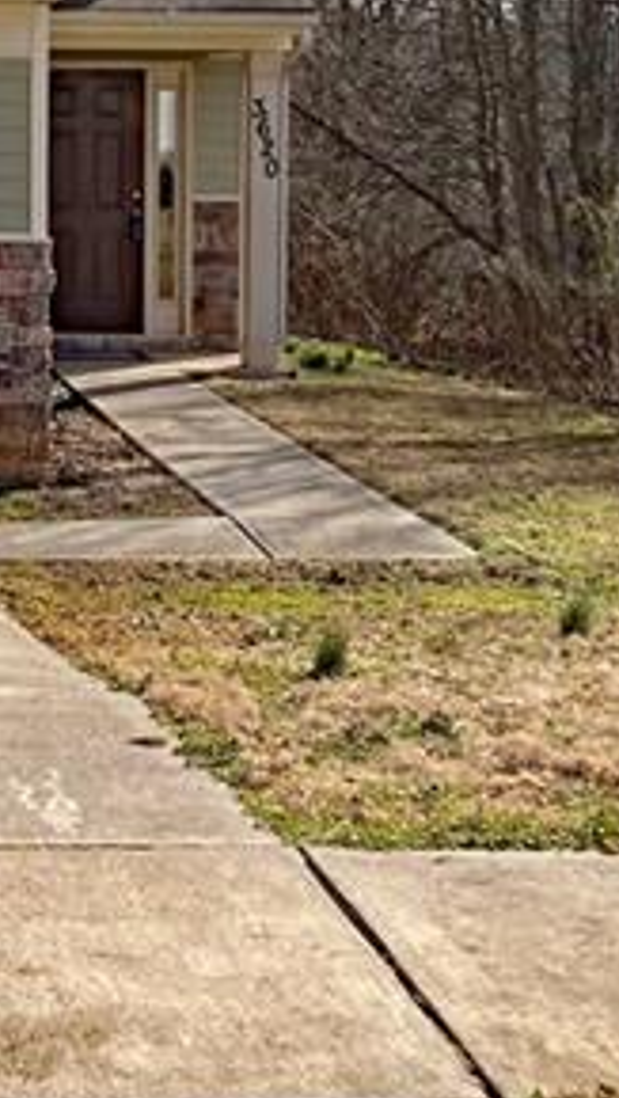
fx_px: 2359
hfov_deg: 14.2
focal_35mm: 81
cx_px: -247
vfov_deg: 25.5
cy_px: 152
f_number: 1.8
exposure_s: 1/2114
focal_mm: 3.99
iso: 20
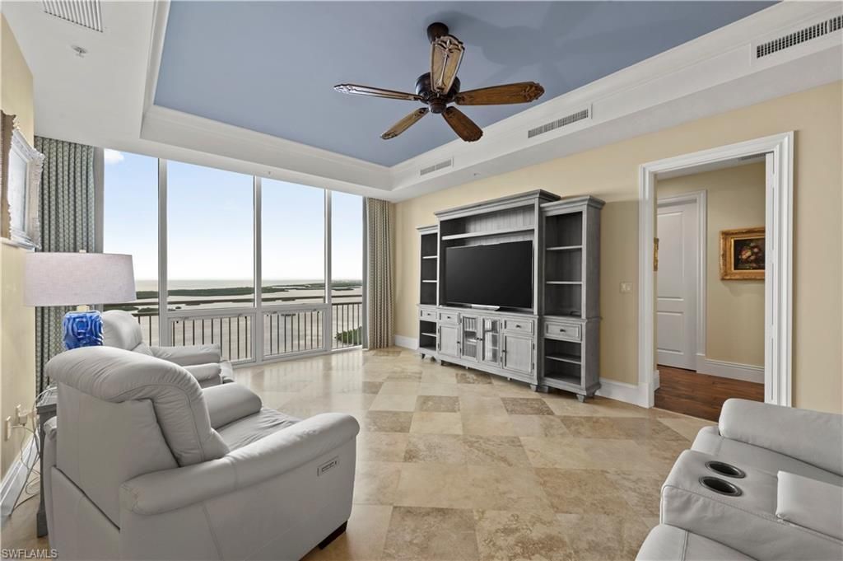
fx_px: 328
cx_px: 422
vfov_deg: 81.1
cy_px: 280
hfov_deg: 104.3
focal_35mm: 14
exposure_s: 1/3
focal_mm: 14
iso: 320
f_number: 9
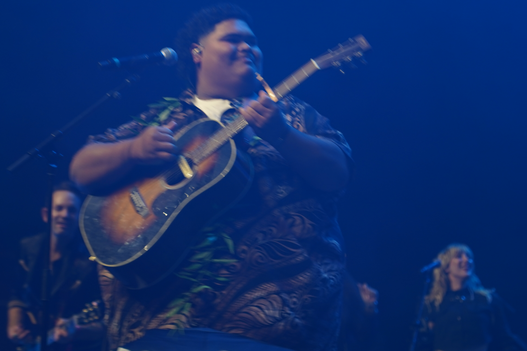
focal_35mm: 146
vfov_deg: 9.4
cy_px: 150
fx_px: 2137
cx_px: 235
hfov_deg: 14.1
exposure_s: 1/100
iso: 400
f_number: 4
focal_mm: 94
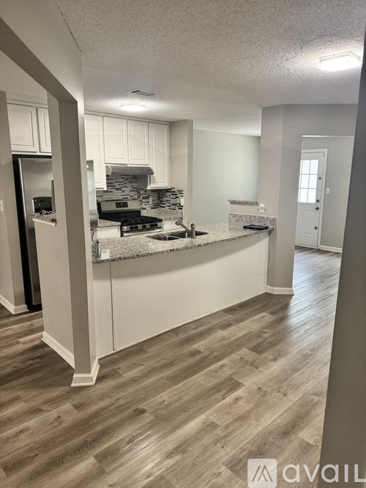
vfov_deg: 71.6
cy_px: 244
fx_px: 338
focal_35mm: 24
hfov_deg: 56.8
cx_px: 183
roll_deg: -0.1
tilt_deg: -12.1
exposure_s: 1/60
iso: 250
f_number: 1.78
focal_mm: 6.76
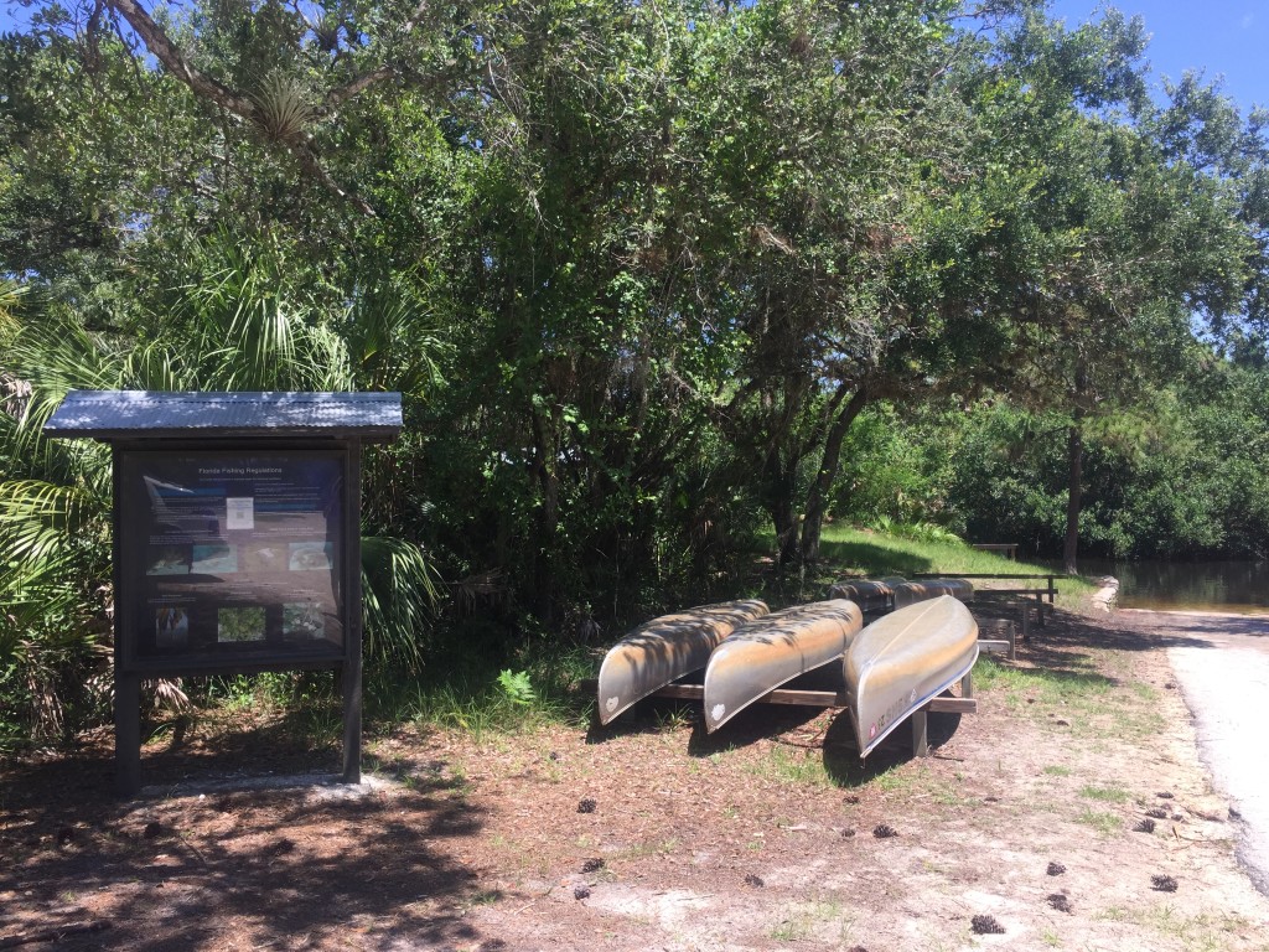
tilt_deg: -1.1
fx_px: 1063
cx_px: 634
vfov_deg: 48.2
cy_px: 476
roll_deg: +0.2
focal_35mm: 29
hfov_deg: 61.7
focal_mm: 4.15
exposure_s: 1/807
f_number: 2.2
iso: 32
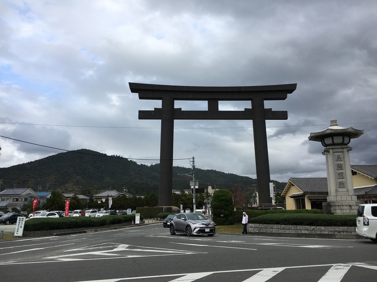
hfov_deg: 61.7
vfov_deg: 48.2
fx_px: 316
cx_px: 188
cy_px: 141
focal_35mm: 29
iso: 25
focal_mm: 4.15
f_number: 2.2
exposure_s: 1/827
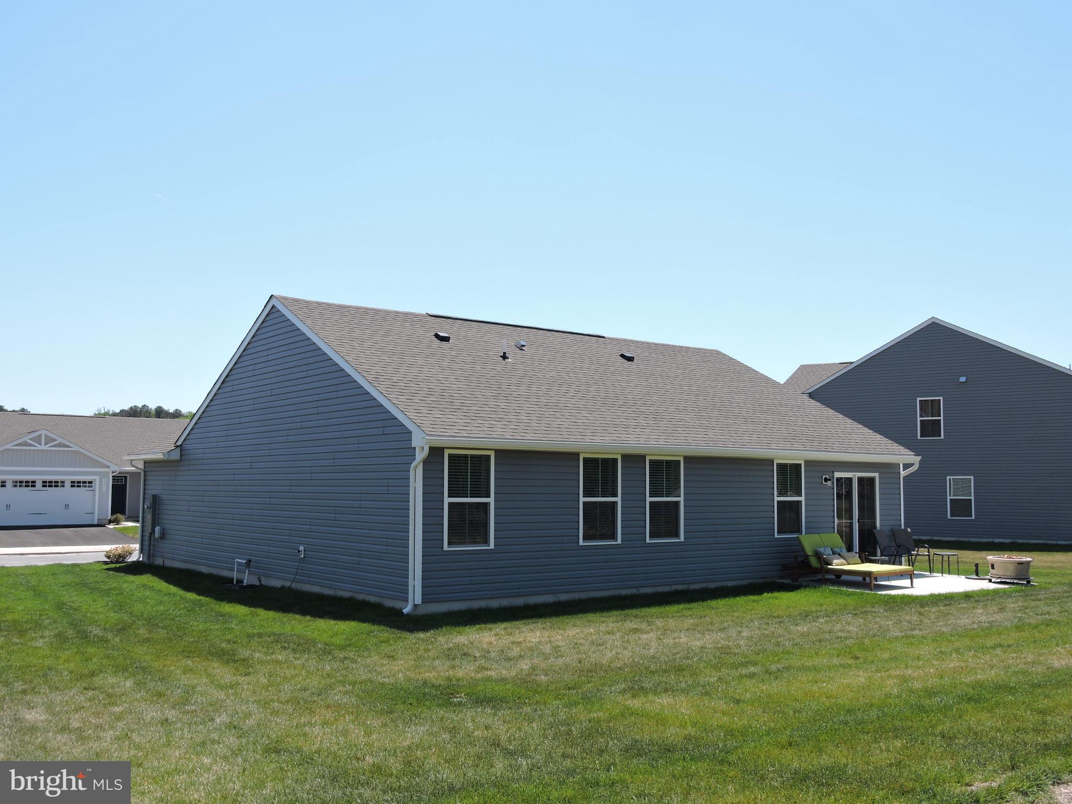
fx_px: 1022
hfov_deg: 55.4
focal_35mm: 33
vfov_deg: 42.9
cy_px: 402
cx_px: 536
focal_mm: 5.9
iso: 100
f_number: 3.6
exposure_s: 1/800
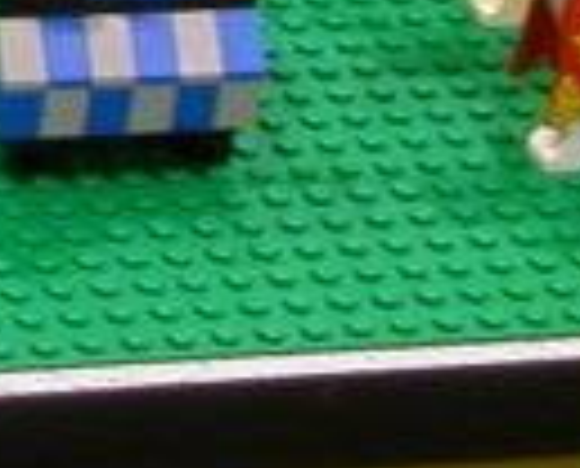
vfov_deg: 4.3
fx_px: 6026
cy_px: -666
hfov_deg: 5.3
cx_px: -791
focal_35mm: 350
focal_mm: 8.9
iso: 100
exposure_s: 1/8.3
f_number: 3.4
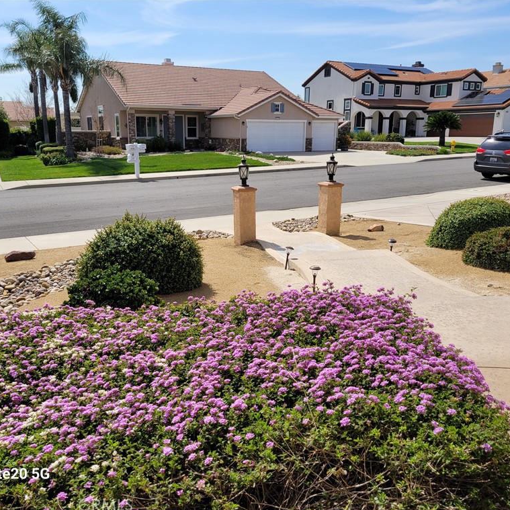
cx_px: 241
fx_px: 517
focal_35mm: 31
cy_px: 257
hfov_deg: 52.5
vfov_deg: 52.5
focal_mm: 5.4
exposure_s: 1/2775
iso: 40
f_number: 1.8
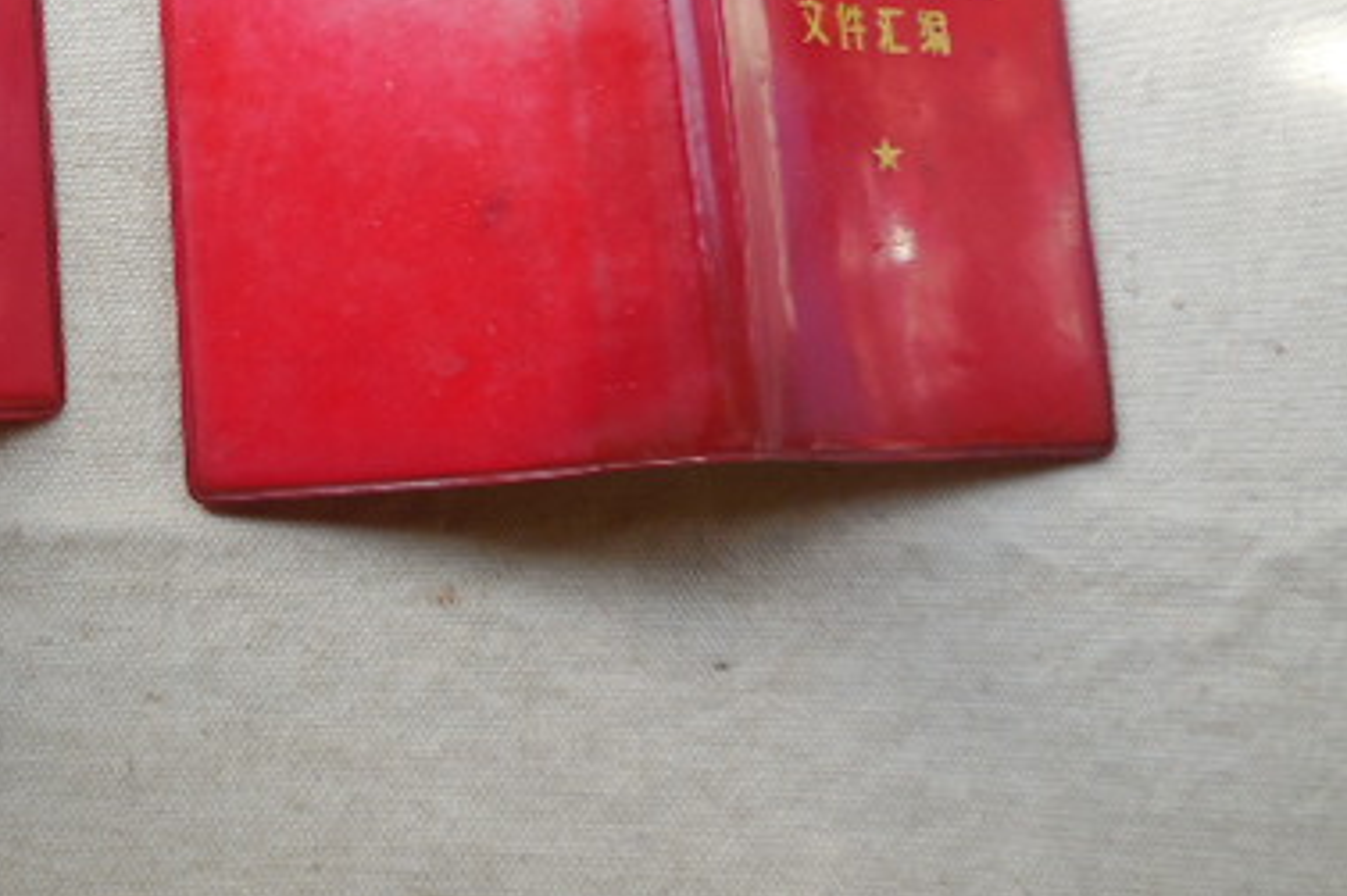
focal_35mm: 53
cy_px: 171
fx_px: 1982
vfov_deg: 25.0
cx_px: 211
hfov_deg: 35.9
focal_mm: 5.3
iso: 125
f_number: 3.2
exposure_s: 1/160
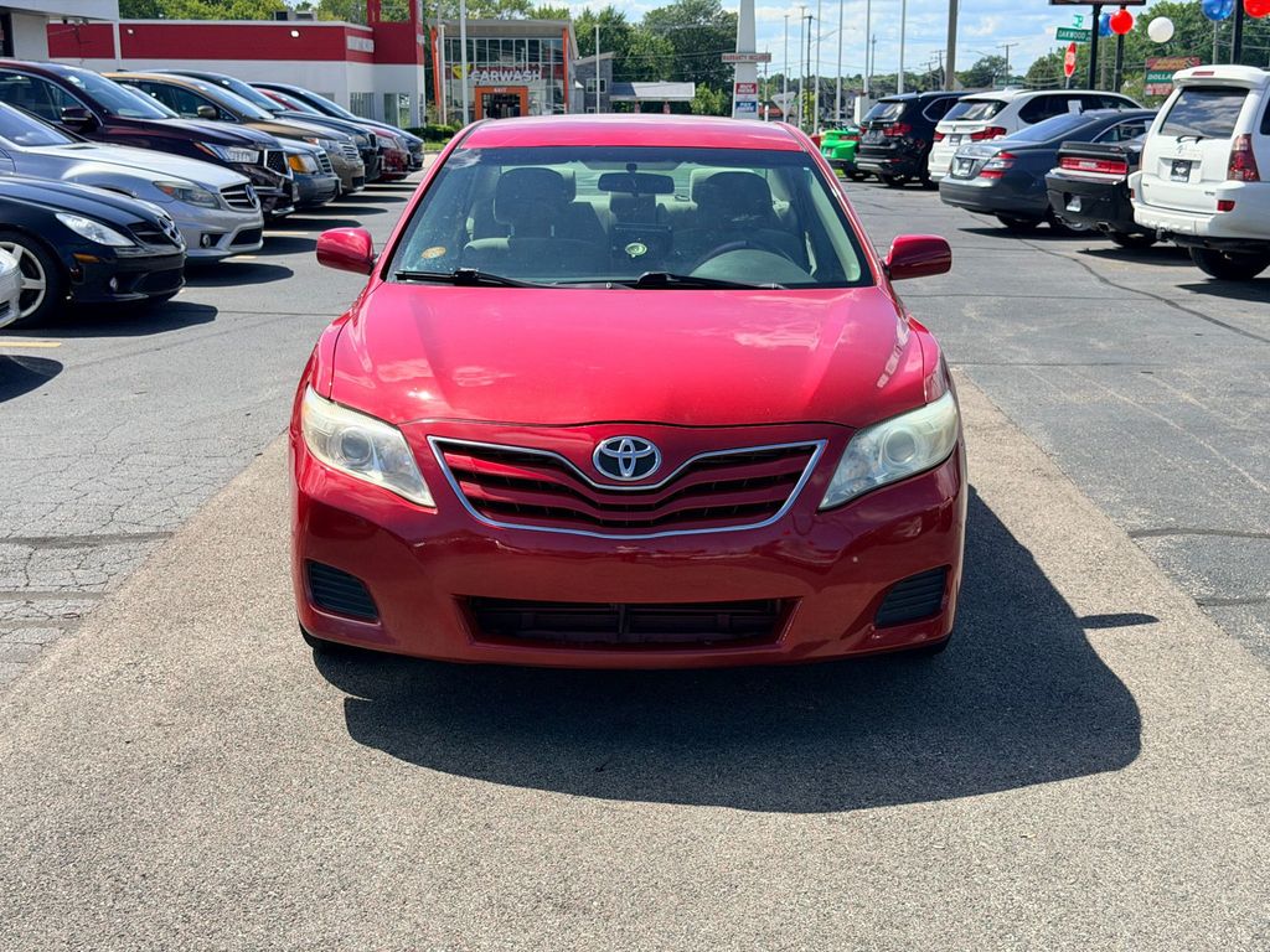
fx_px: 1761
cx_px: 635
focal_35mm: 48
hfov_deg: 39.7
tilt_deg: -12.0
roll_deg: +0.3
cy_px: 476
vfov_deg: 30.3
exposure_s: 1/3378
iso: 64
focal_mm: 6.76
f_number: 1.78
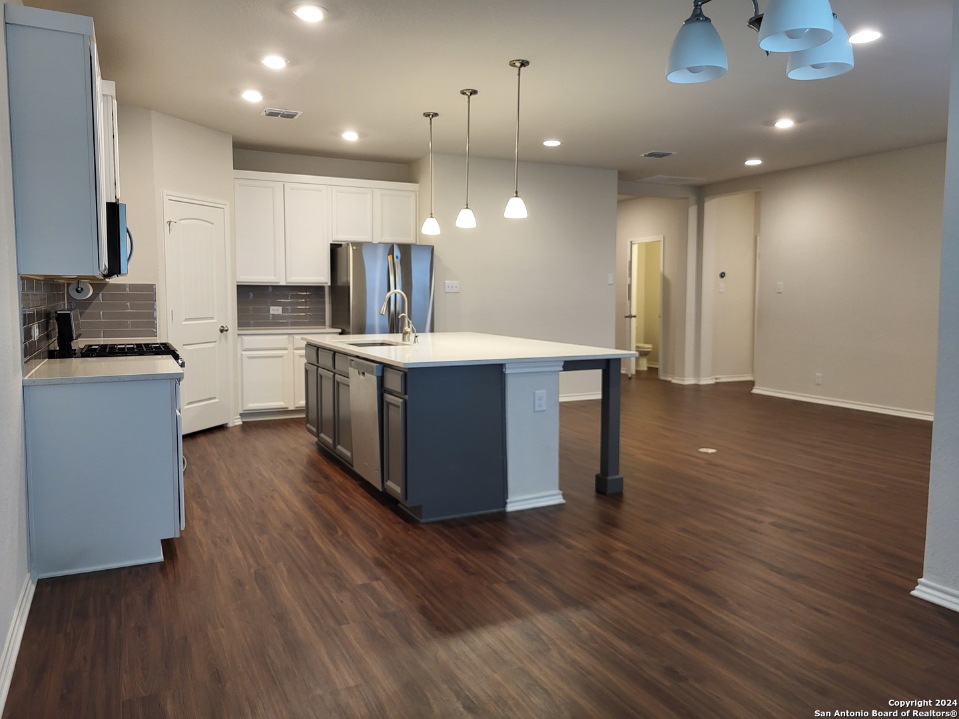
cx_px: 480
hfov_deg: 67.3
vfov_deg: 53.1
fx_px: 720
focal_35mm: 26
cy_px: 360
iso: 200
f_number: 1.8
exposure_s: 1/60
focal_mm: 5.4
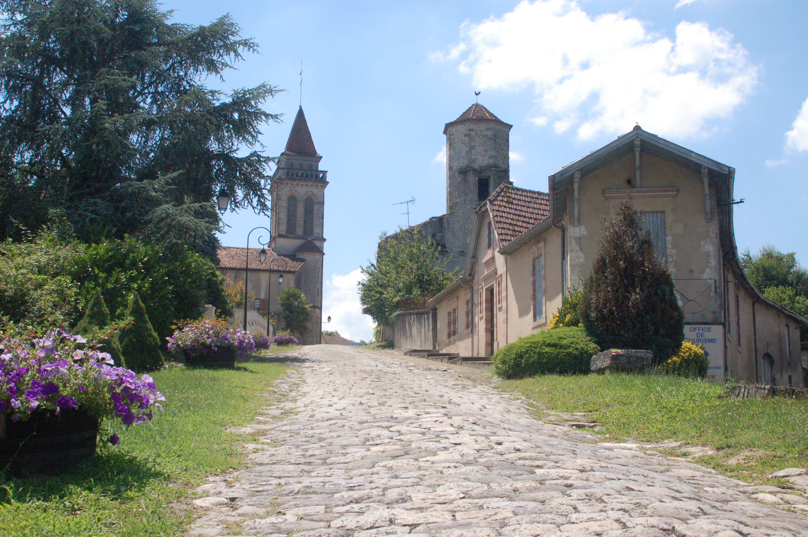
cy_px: 268
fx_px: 975
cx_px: 404
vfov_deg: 30.8
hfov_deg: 45.0
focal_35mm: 44
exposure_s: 1/1000
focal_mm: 29
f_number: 16
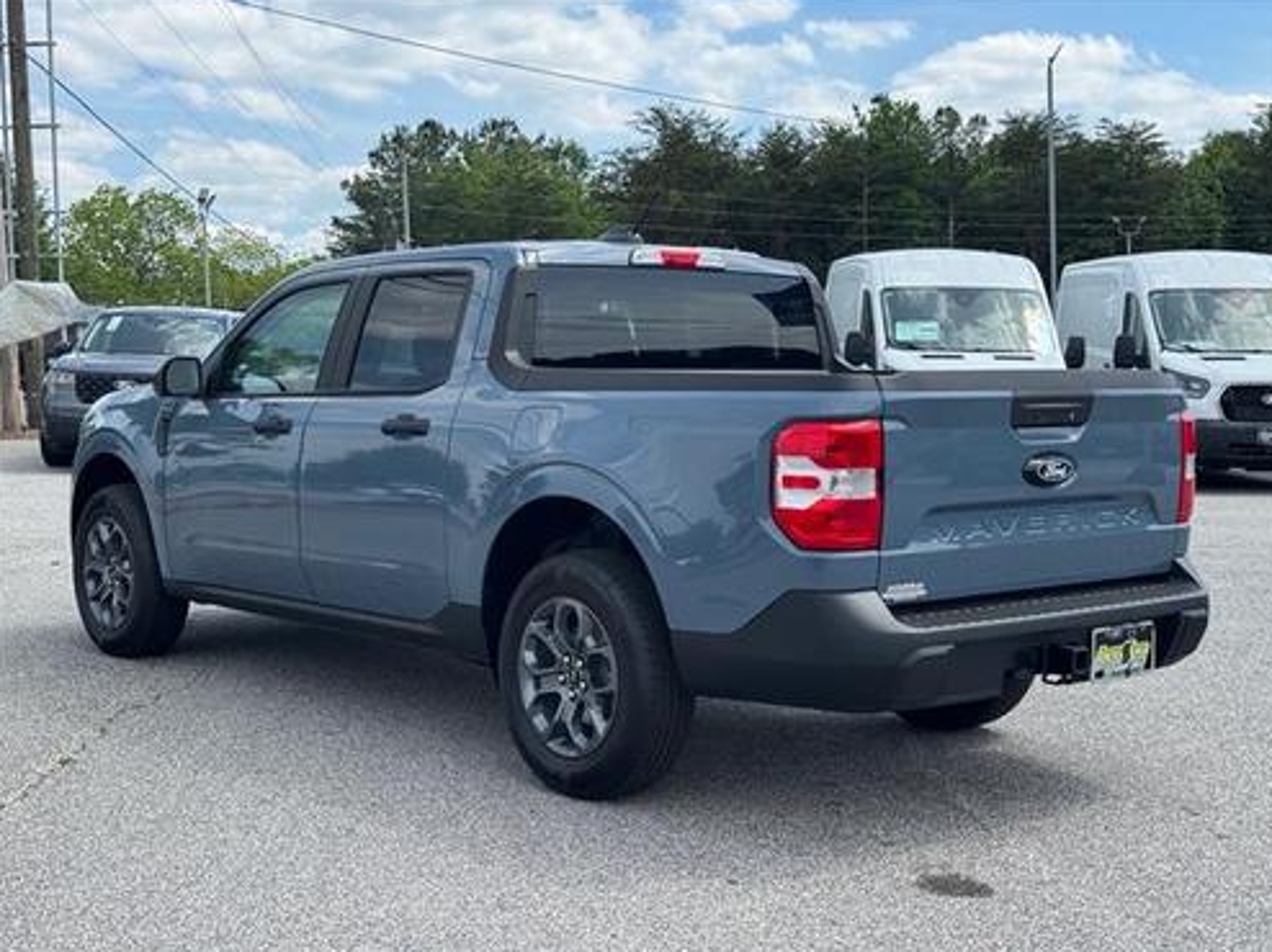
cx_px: 639
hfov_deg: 38.9
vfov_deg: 29.7
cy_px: 476
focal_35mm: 49
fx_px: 1800
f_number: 1.78
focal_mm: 6.76
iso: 64
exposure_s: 1/2331
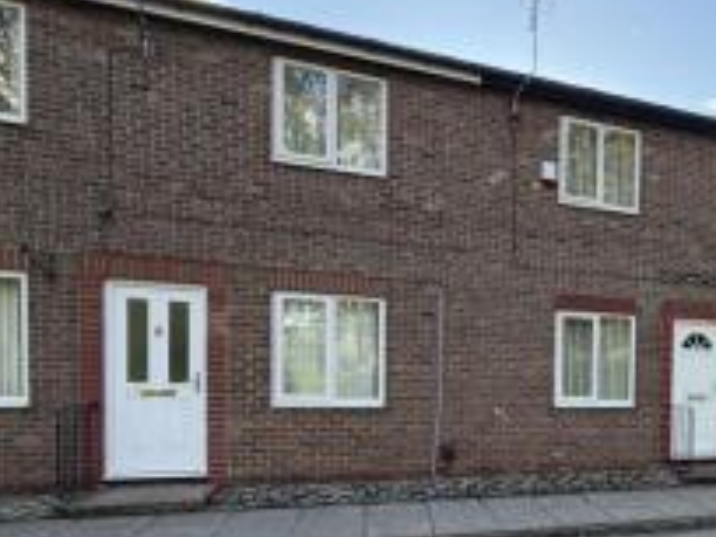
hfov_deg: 53.9
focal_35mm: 29
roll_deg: -1.8
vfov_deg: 46.7
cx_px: 644
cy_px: 395
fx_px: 600
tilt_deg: -0.8
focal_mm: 2.22
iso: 50
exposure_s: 1/233
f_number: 2.2
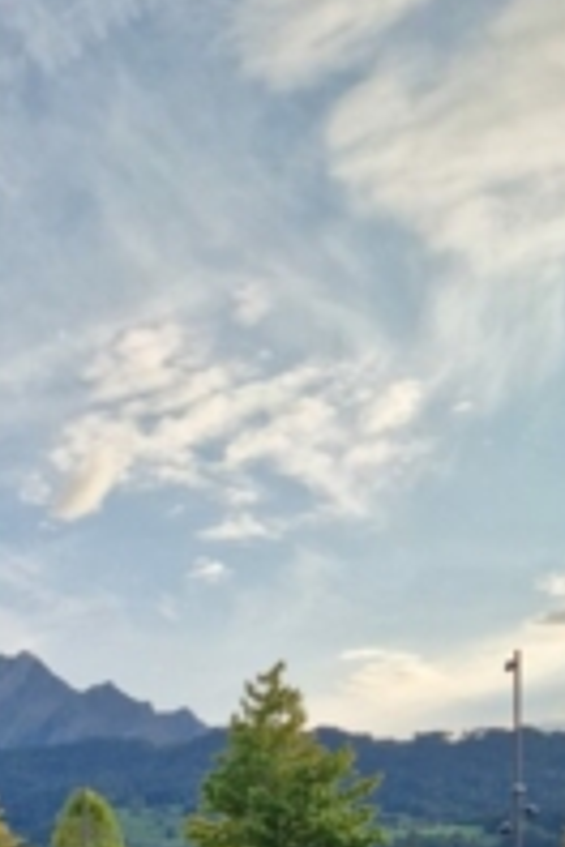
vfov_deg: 29.8
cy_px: 1001
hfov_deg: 22.6
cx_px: 13
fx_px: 1365
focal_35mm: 58
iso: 50
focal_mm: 5.4
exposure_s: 1/820
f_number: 1.8
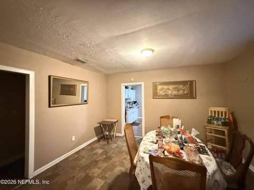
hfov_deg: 102.1
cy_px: 95
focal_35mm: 14
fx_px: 103
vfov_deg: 85.6
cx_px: 127
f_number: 2.2
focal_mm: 2.22
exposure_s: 1/24
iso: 2500
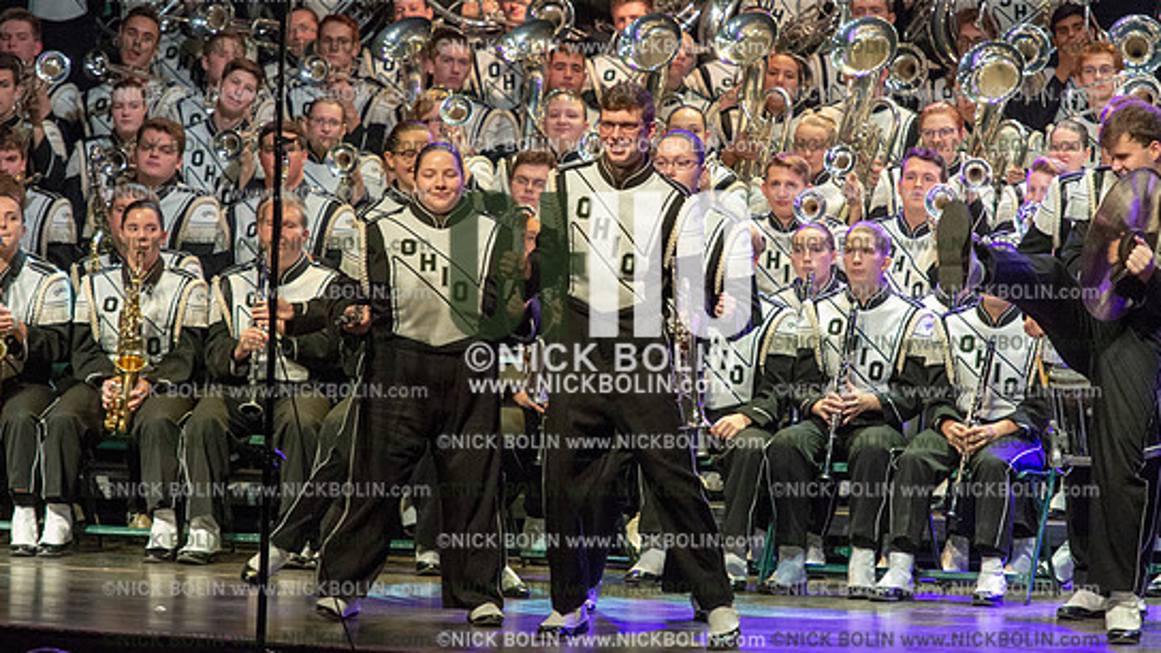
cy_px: 292
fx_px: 8250
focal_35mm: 268
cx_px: 600
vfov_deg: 4.5
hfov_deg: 8.0
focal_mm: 240
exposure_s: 1/200
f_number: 7.1
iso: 8000
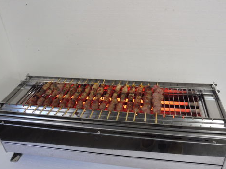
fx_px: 209
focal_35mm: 32
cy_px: 81
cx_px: 115
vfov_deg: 44.2
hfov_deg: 56.8
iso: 400
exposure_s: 1/30
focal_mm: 5.4
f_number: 3.6
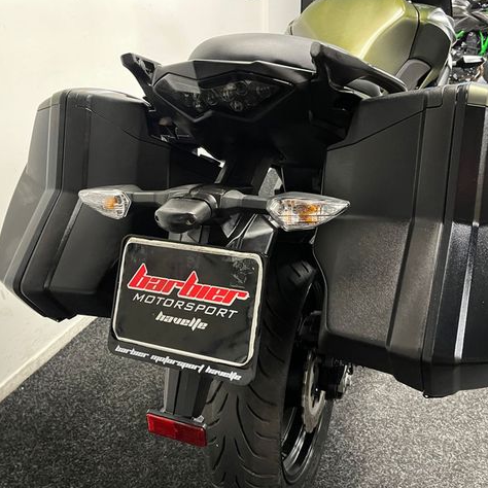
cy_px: 242
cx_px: 245
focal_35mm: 31
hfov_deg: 52.5
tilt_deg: -25.2
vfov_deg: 52.5
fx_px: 494
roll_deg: +2.2
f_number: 1.6
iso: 500
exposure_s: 1/33
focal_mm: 5.1
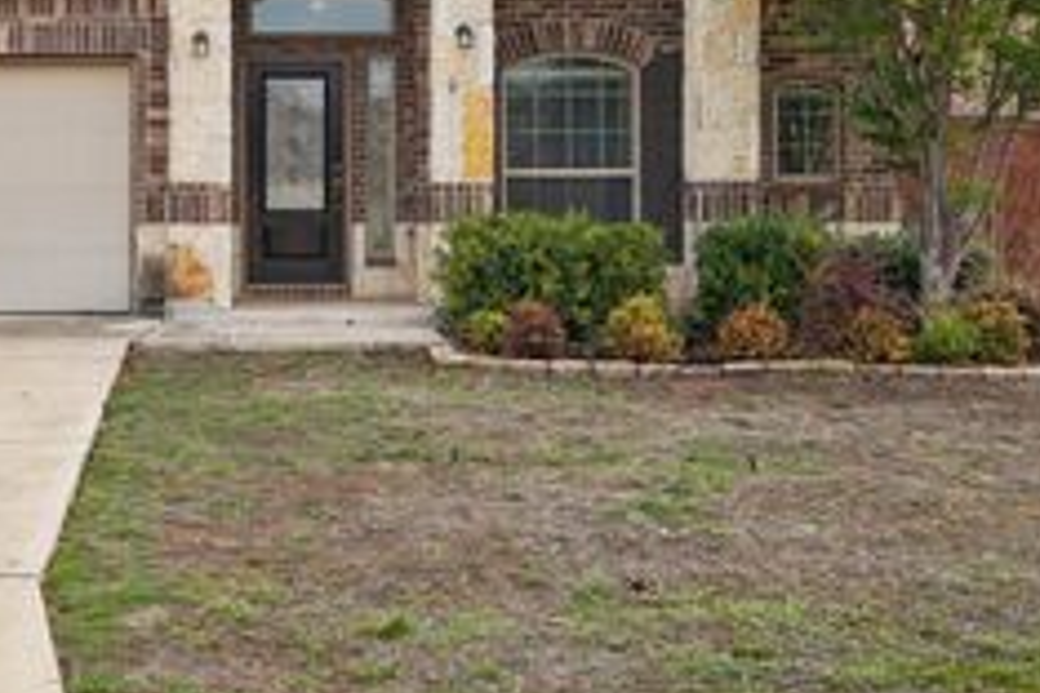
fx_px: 1849
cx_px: 209
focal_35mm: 64
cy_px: -7
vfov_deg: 20.5
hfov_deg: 30.7
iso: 100
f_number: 8
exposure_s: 1/250
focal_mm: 30
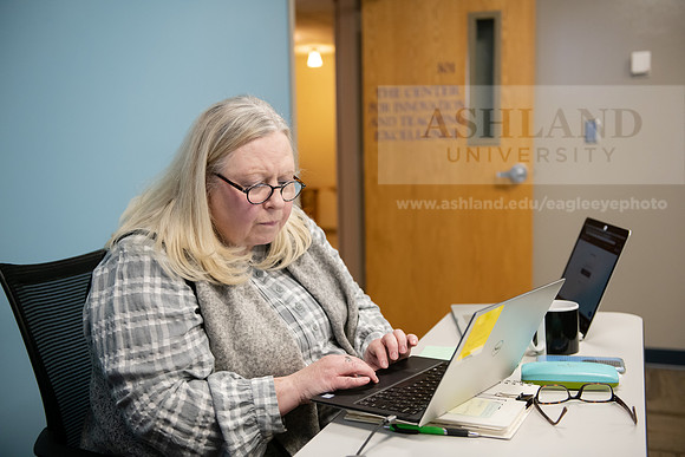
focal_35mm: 42
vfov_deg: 31.9
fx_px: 799
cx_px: 342
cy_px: 228
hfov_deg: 46.4
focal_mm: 42
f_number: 3.2
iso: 1600
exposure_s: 1/200
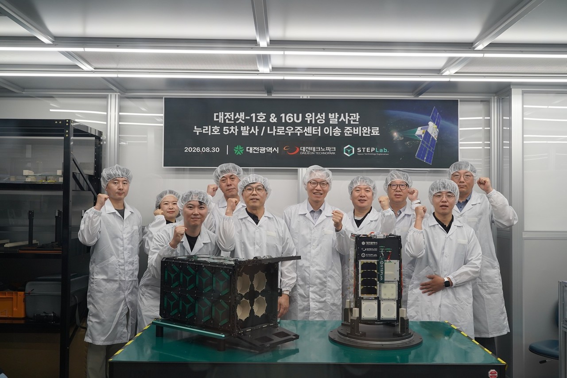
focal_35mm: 34
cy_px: 189
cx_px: 284
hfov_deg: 55.8
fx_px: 535
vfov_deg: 38.9
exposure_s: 1/160
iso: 500
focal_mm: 34
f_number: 4
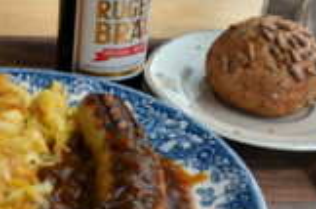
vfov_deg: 15.5
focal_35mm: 87
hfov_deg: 22.7
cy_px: 133
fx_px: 765
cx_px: 29
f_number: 8
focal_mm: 21
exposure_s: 1/250
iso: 200
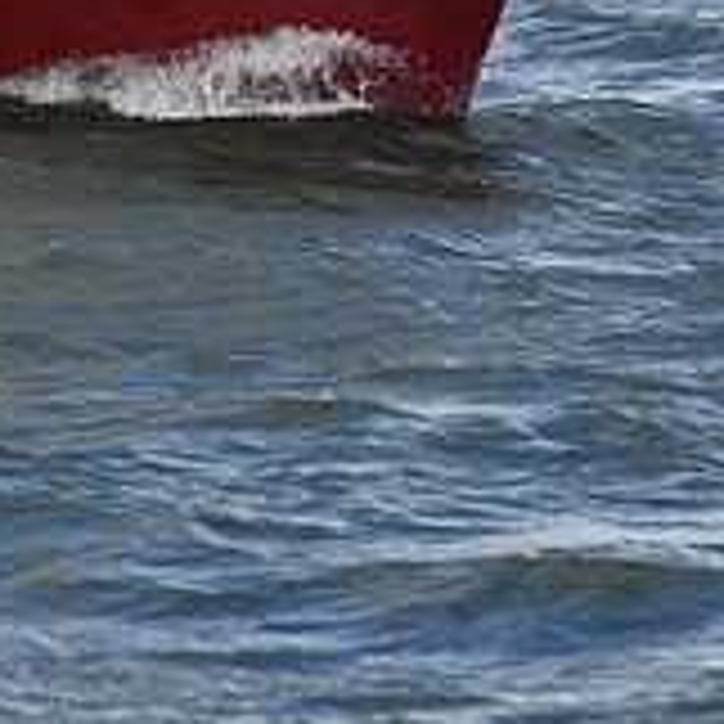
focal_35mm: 614
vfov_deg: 2.8
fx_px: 14529
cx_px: 344
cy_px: -265
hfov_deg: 2.9
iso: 250
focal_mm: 200
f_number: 9
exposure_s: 1/800
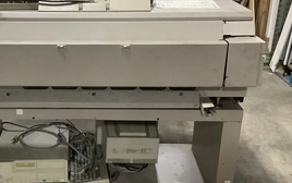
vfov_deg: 26.4
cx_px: 90
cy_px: 90
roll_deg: +0.0
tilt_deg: -23.1
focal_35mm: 49
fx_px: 390
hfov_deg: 40.4
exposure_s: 1/30
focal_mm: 3.3
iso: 500
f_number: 2.4
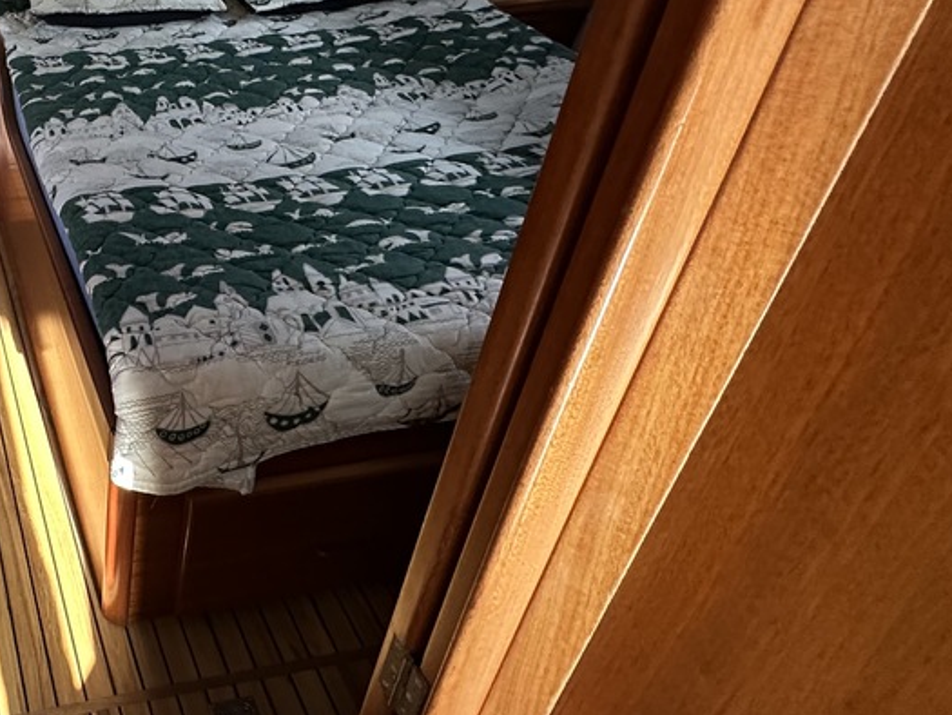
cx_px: 20
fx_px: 880
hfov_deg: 47.9
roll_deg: +1.8
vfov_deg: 42.8
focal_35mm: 32
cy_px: 176
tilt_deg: -31.7
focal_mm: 2.22
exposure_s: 1/99
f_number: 2.2
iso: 250
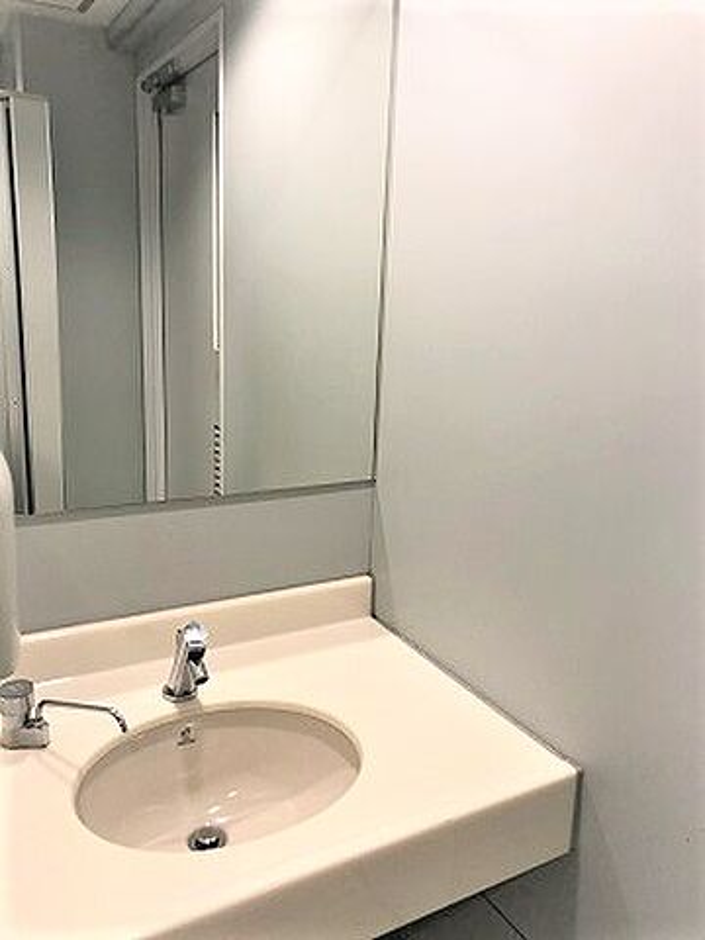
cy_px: 470
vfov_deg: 63.4
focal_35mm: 28
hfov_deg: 49.7
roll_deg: -2.0
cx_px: 352
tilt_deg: -13.6
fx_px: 760
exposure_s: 1/15
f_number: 1.8
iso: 50
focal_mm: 3.99
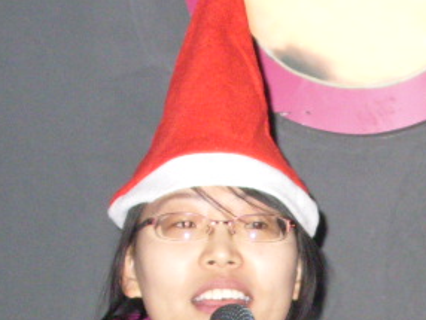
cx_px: 566
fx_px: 3042
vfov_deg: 5.9
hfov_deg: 7.9
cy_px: 519
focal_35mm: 247
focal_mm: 11.4
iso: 400
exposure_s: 1/148
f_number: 3.2
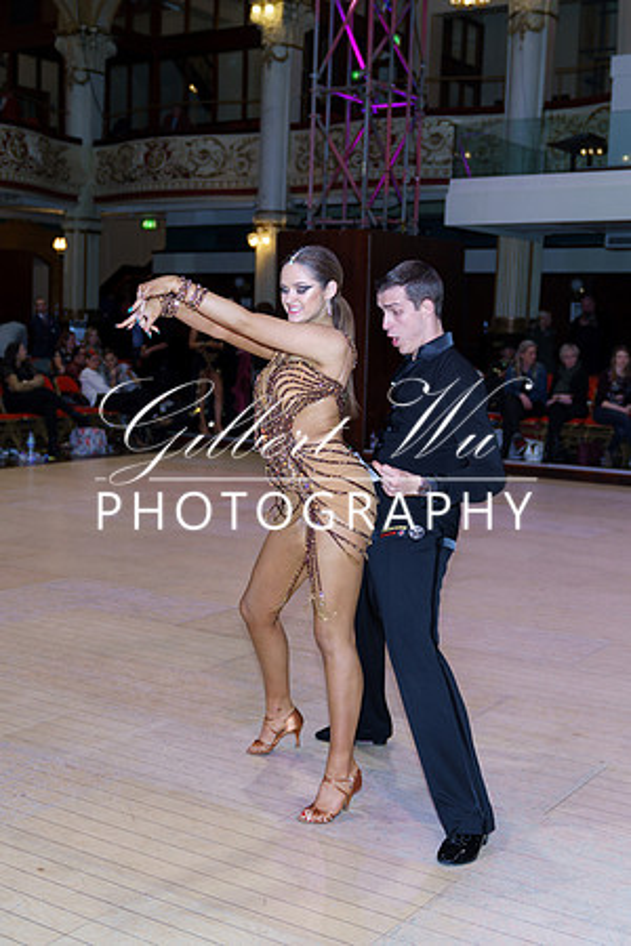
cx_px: 242
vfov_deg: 41.1
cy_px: 473
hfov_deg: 28.0
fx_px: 1262
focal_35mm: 48
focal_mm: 32
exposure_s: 1/200
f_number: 2.8
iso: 400
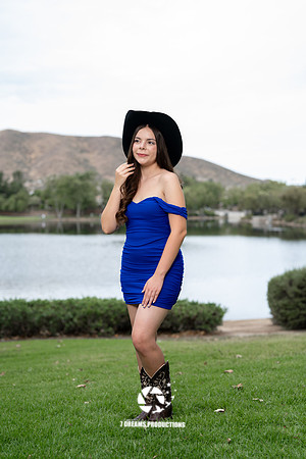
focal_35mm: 50
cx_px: 153
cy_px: 230
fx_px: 637
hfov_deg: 27.0
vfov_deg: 39.6
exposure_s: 1/640
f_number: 2.5
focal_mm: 50
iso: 64
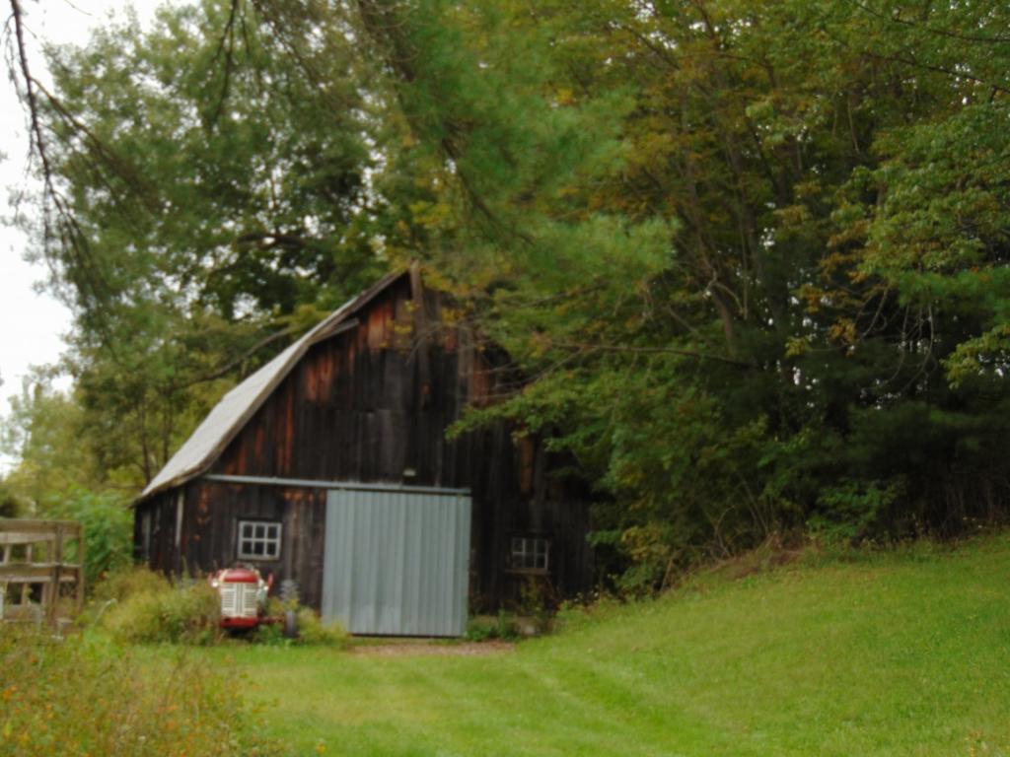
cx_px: 505
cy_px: 378
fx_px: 2072
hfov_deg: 27.4
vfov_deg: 20.7
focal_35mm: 71
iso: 80
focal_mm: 12.8
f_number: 3.7
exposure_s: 1/60
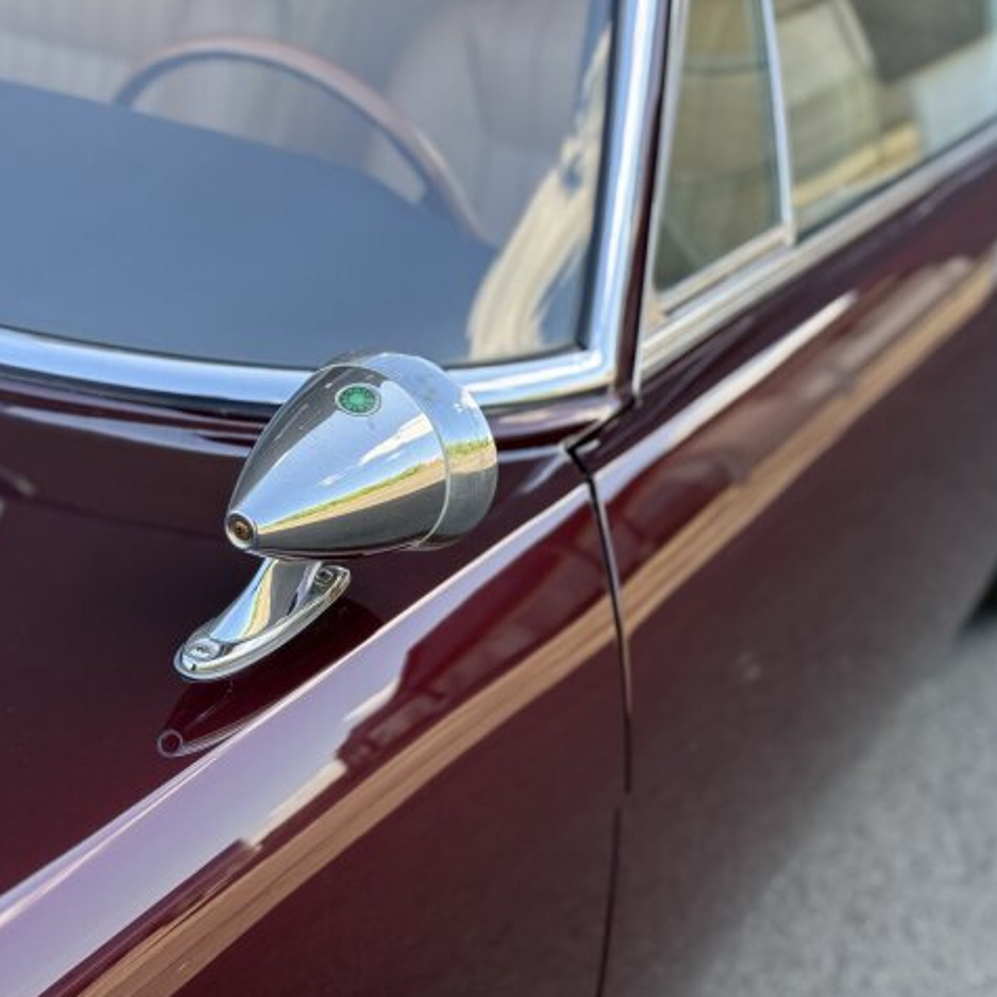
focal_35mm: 57
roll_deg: -3.4
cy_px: 501
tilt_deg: -22.4
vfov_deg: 30.0
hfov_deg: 30.0
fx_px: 1857
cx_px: 450
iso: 80
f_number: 1.78
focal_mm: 6.76
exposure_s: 1/487
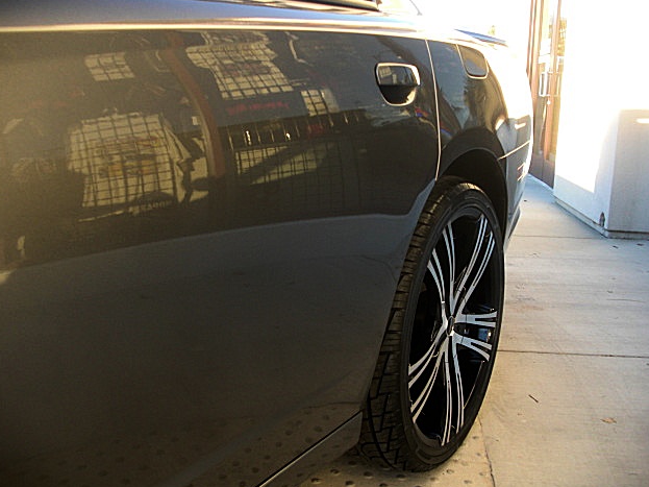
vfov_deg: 38.7
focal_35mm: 37
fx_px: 694
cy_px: 242
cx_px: 325
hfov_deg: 50.1
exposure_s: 1/125
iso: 100
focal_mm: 6.3
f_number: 2.8
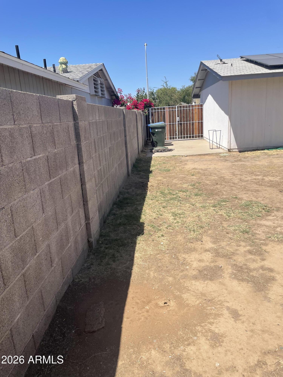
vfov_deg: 67.3
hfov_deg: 53.1
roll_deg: +3.7
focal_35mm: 26
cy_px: 188
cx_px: 142
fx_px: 283
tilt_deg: -14.6
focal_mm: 4.2
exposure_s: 1/3509
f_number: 1.6
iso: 32
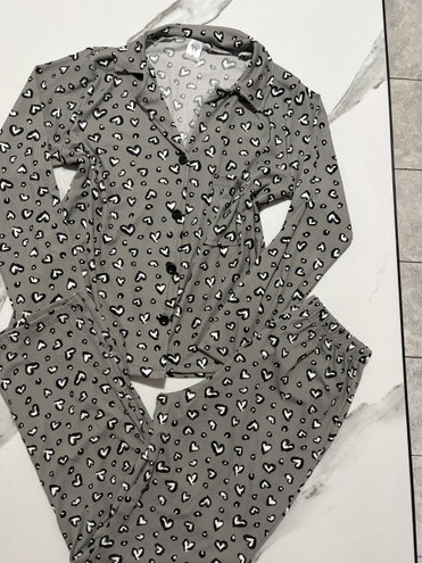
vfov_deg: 63.4
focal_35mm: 28
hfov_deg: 49.7
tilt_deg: -86.0
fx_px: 455
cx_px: 204
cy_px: 300
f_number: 1.6
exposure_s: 1/60
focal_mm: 5.96
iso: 250
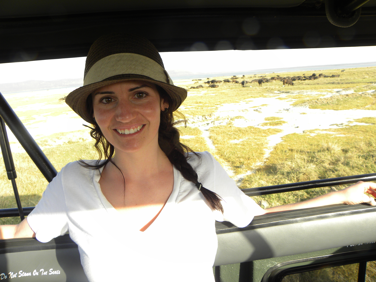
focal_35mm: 26
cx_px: 188
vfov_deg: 53.1
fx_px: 282
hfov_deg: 67.3
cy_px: 141
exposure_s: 1/150
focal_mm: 4.6
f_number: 4
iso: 64
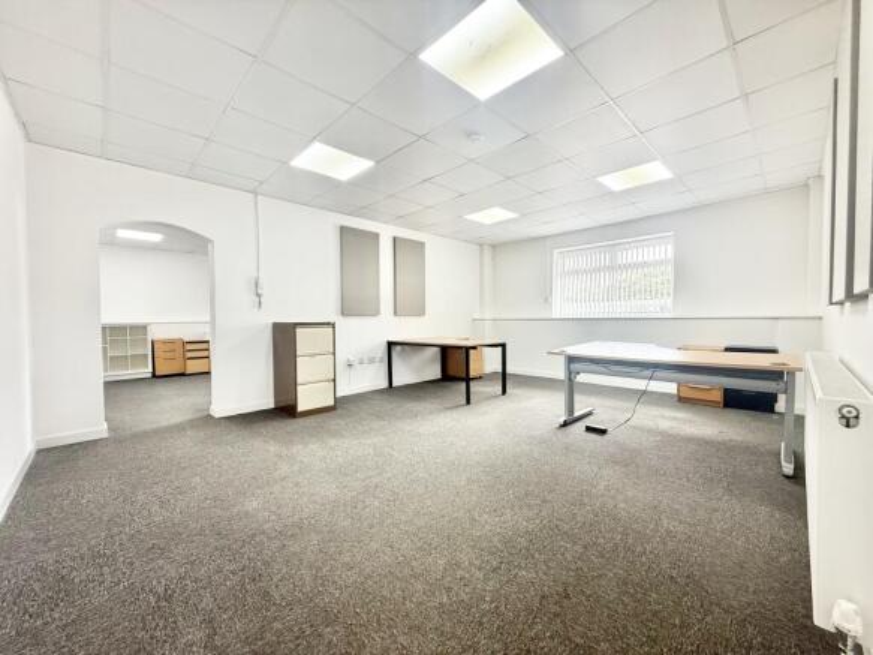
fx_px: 353
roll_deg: +0.3
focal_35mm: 14
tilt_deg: -0.7
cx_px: 436
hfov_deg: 102.1
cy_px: 328
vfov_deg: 85.7
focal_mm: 2.22
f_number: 2.2
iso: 100
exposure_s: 1/100
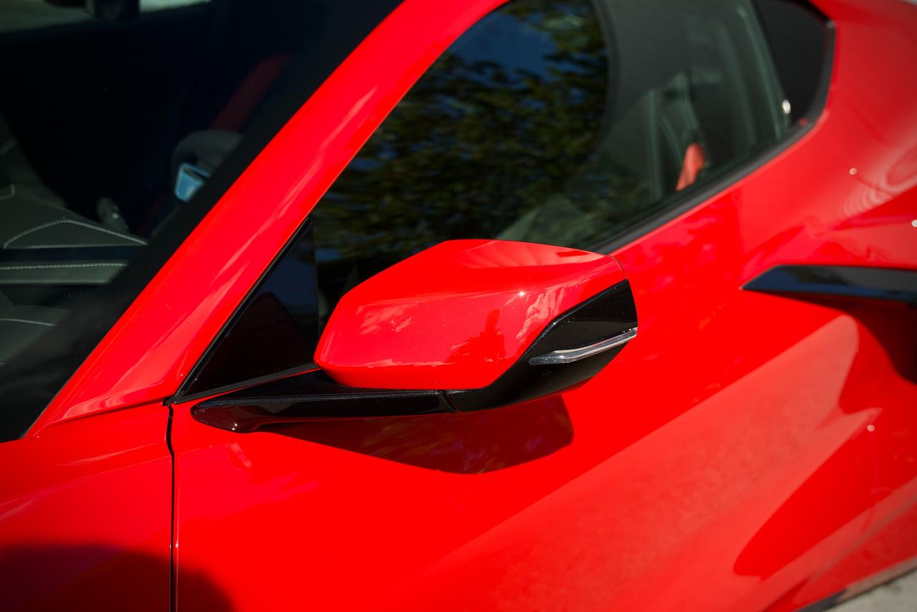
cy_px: 306
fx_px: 1364
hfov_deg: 37.2
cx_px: 458
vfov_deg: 25.3
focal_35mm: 54
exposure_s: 1/50
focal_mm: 35.7
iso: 250
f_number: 3.2
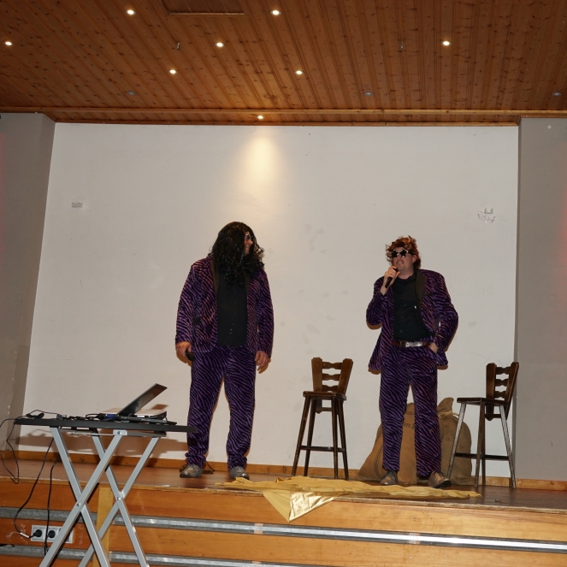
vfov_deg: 34.0
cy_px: 284
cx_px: 336
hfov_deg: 33.9
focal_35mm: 50
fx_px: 927
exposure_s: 1/160
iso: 400
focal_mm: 26
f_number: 4
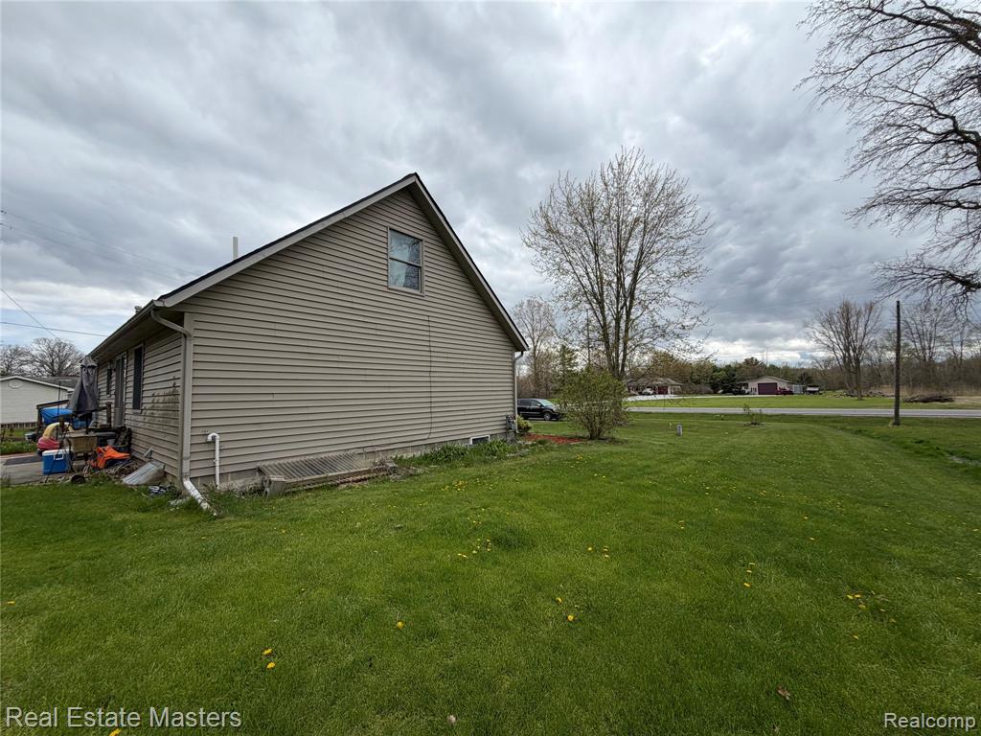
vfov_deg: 85.7
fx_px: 397
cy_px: 368
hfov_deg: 102.1
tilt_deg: +4.6
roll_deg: +1.5
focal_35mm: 14
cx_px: 490
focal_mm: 2.22
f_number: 2.2
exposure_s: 1/770
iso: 25
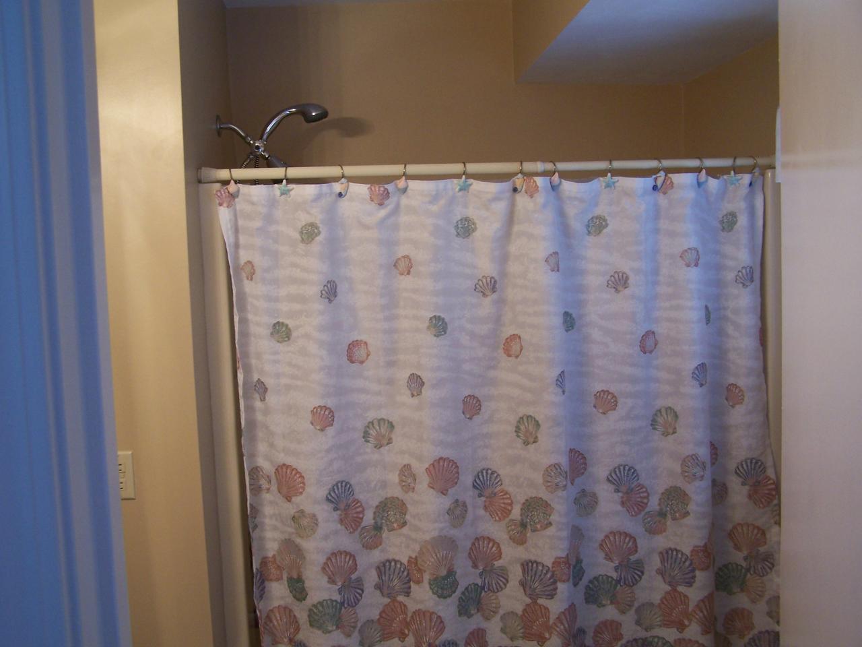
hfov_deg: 49.0
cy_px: 324
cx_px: 431
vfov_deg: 37.7
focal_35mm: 38
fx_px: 946
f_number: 2.8
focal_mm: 6.3
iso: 140
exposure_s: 1/30
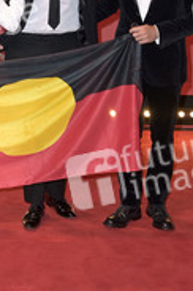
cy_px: 93
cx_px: 3
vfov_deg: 23.3
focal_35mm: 87
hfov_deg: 15.4
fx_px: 702
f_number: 6.3
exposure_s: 1/250
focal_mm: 40
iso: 1250
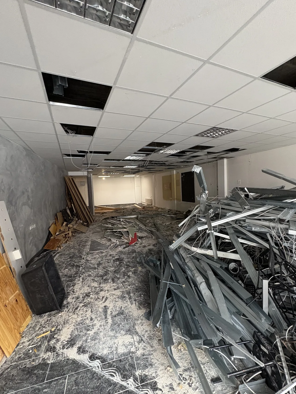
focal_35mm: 16
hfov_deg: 78.0
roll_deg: +3.3
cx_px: 157
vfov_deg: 94.5
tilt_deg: -4.7
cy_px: 198
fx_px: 182
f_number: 2.2
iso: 400
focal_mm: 2.22
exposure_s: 1/60
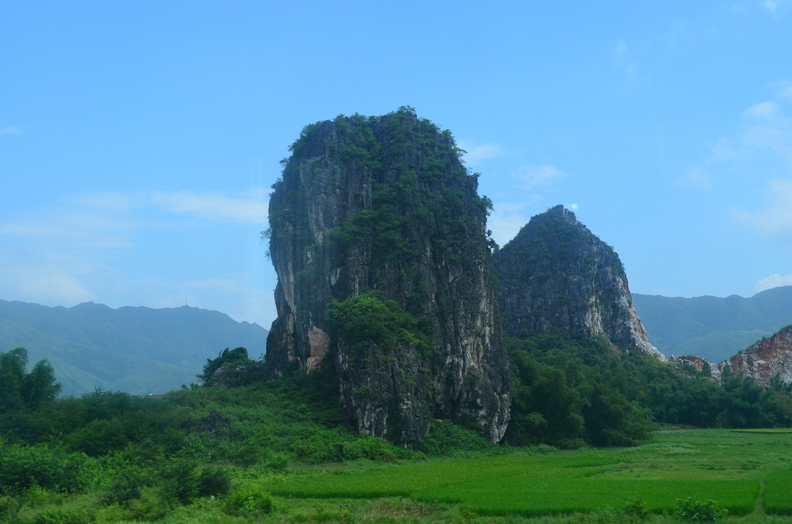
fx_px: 1054
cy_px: 262
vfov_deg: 27.9
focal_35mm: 48
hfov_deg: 41.2
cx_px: 396
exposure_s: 1/250
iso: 140
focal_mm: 32
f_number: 8
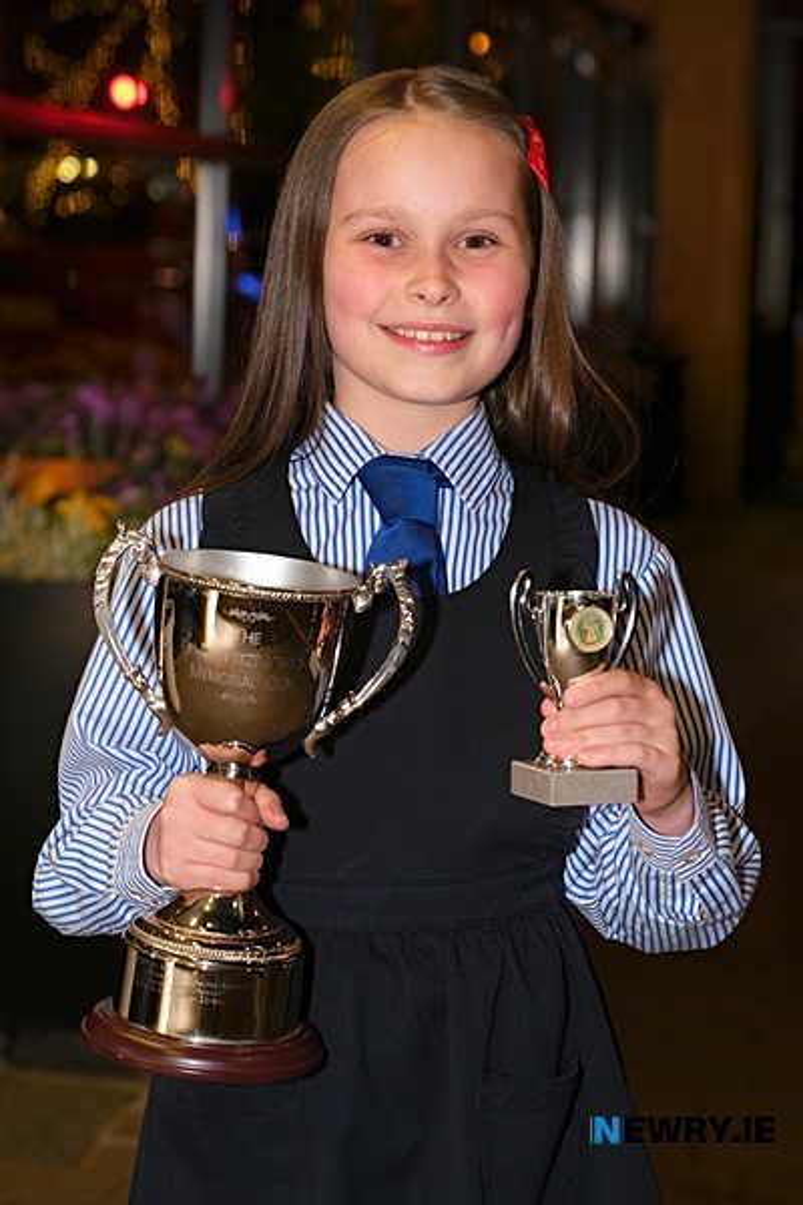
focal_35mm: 88
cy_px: 602
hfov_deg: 15.5
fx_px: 2944
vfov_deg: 23.1
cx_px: 402
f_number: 4
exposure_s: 1/30
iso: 400
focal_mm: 58.7
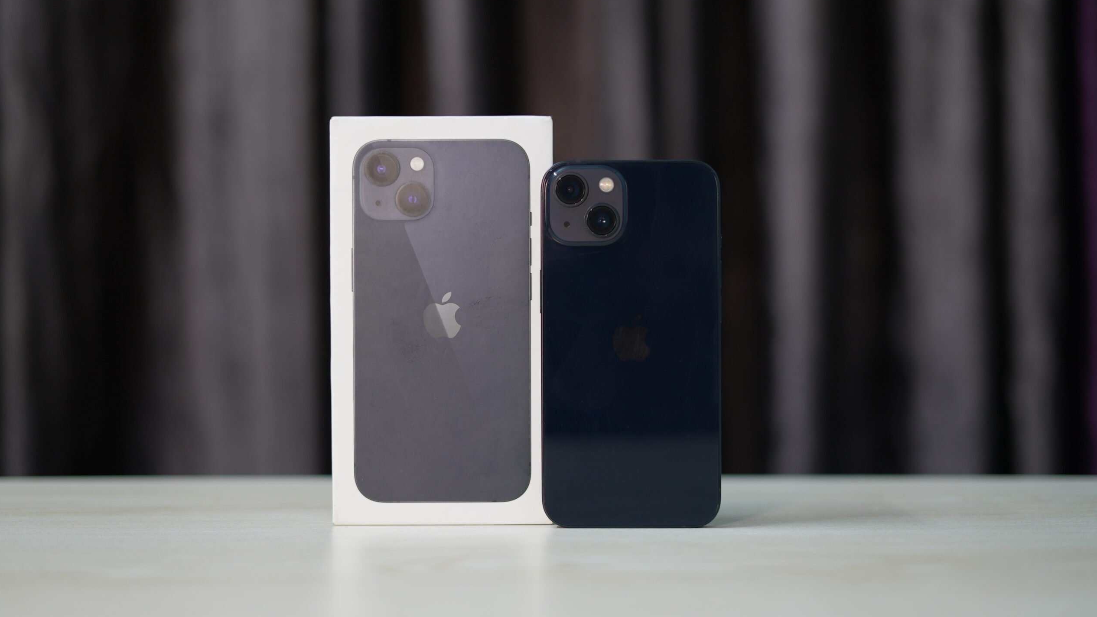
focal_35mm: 53
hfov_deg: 39.2
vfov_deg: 22.6
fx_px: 1542
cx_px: 553
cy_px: 309
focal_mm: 50
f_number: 2
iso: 320
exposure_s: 1/100
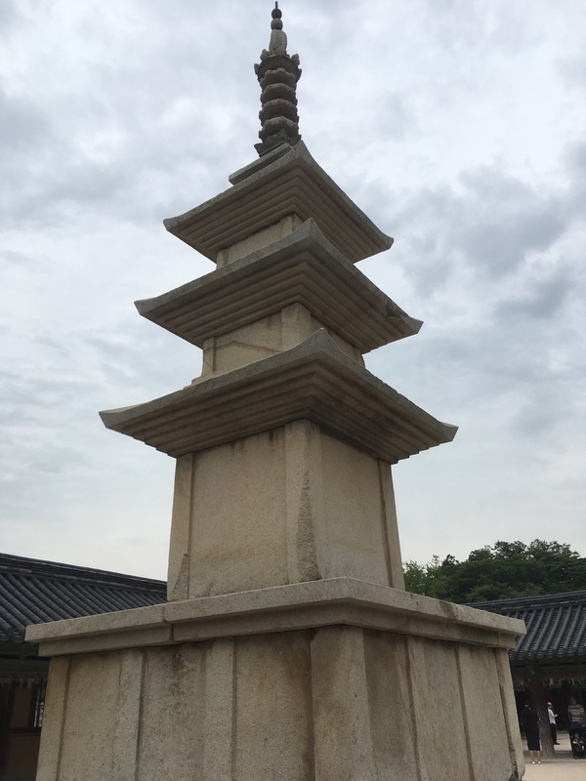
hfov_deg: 48.2
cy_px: 390
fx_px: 655
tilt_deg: +24.3
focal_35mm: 29
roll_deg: +2.9
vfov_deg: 61.7
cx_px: 293
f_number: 2.2
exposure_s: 1/1538
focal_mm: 4.15
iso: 25
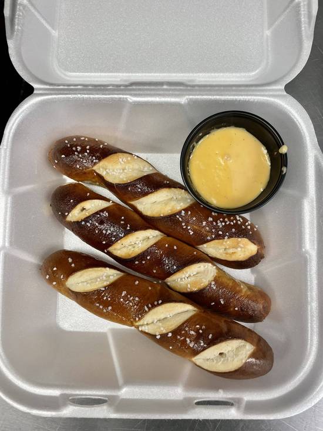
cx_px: 162
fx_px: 323
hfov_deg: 53.1
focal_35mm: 26
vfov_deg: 67.3
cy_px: 216
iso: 64
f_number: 1.6
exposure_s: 1/120
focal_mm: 4.2
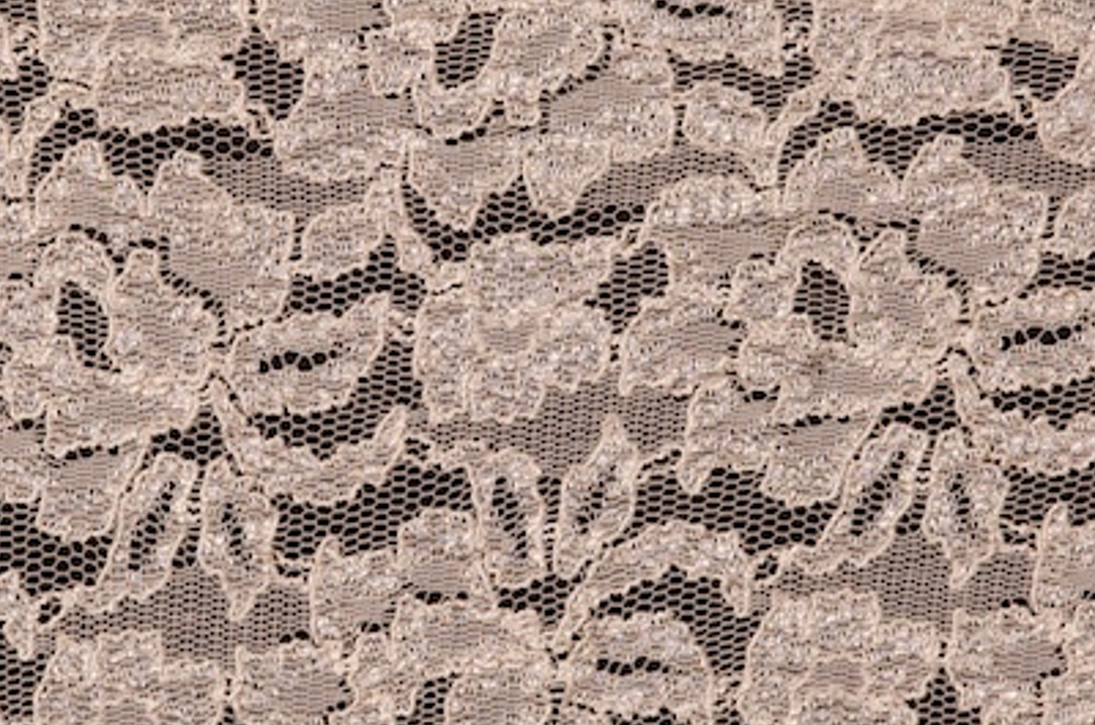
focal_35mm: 214
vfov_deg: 6.4
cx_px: 334
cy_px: 346
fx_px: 6489
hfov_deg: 9.6
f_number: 11
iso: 200
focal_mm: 95
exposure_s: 1/250
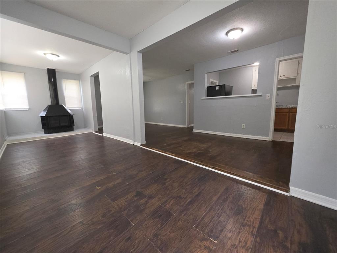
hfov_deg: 106.2
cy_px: 126
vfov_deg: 89.9
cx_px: 168
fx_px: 127
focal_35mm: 13
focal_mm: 2.2
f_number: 1.9
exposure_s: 1/60
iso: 250
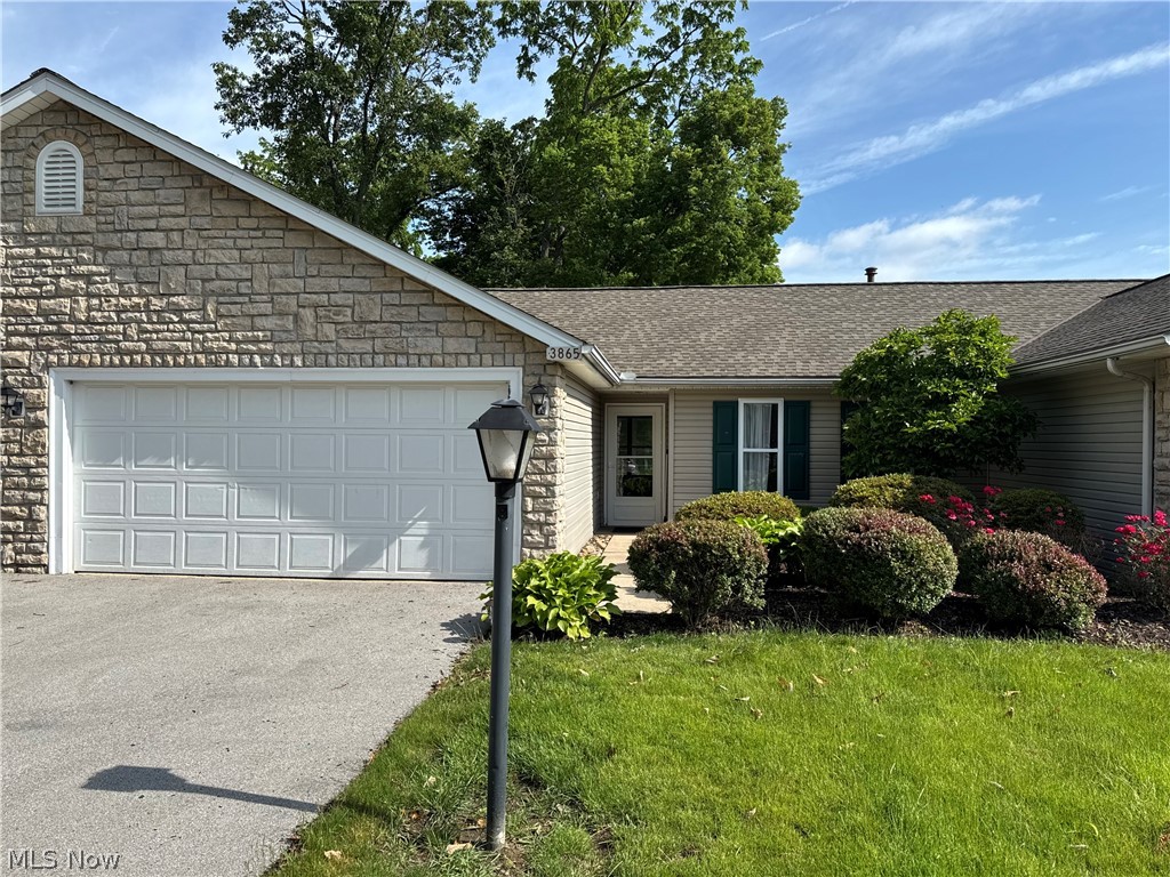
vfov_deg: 56.8
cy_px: 438
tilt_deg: -0.4
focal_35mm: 24
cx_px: 585
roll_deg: -0.5
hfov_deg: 71.6
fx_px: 811
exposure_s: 1/3802
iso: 80
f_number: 1.78
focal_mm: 6.76
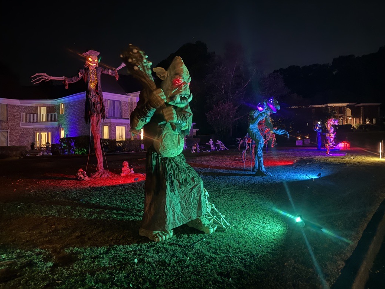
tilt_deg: +1.3
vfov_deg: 54.9
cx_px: 200
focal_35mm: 25
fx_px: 278
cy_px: 140
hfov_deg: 69.4
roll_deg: +1.2
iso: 2000
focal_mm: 6.76
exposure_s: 1/15
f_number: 1.78
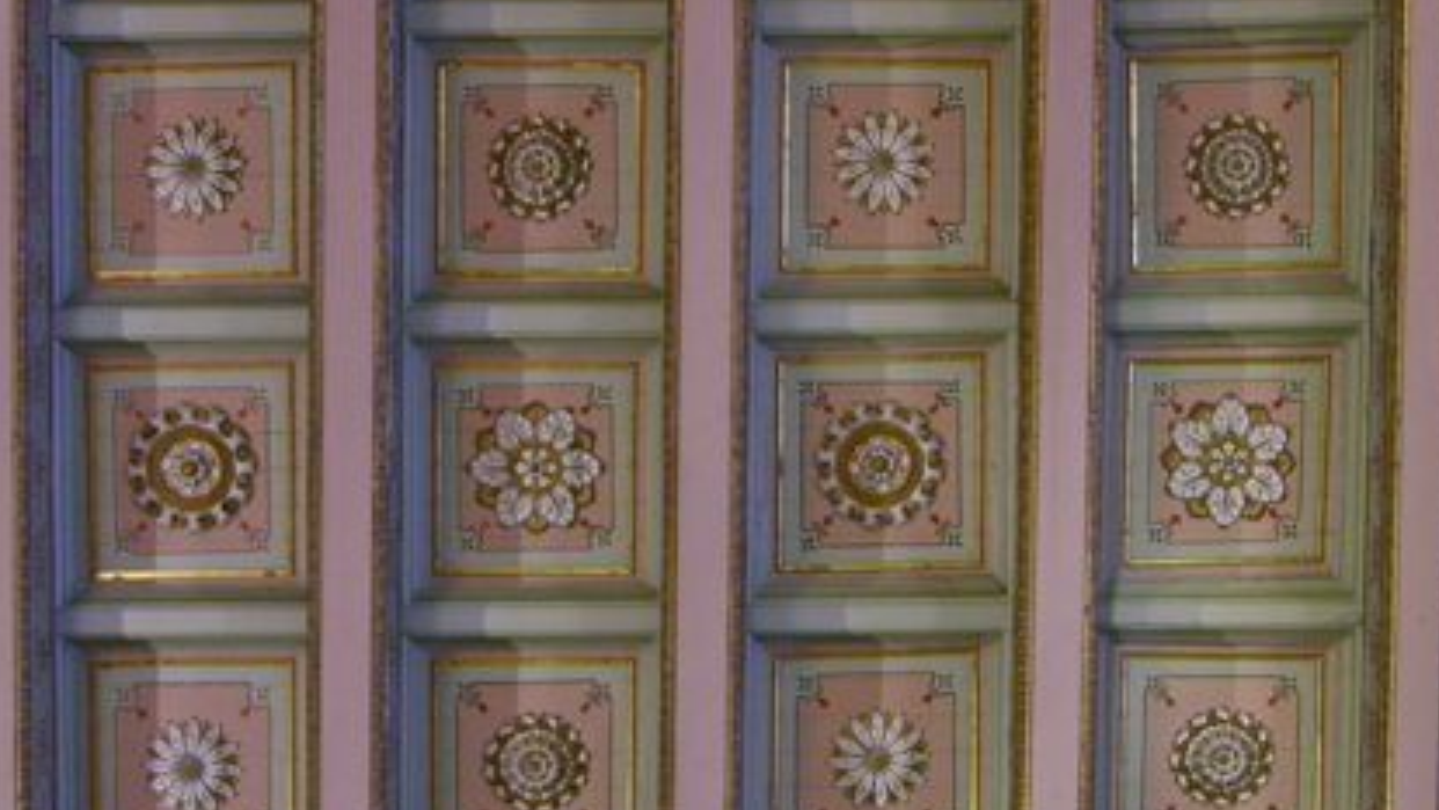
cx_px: 796
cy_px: 633
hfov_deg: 23.4
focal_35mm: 91
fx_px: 3473
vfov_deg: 13.2
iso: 200
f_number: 3.1
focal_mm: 13.7
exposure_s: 2
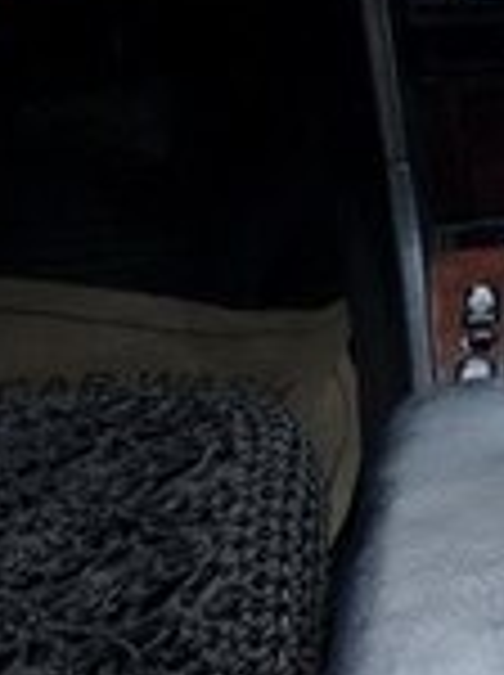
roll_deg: +6.1
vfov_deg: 19.1
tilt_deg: -15.3
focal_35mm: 96
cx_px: 562
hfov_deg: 15.0
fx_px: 1869
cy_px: -176
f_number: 2.2
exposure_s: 1/50
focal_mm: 4.15
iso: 40
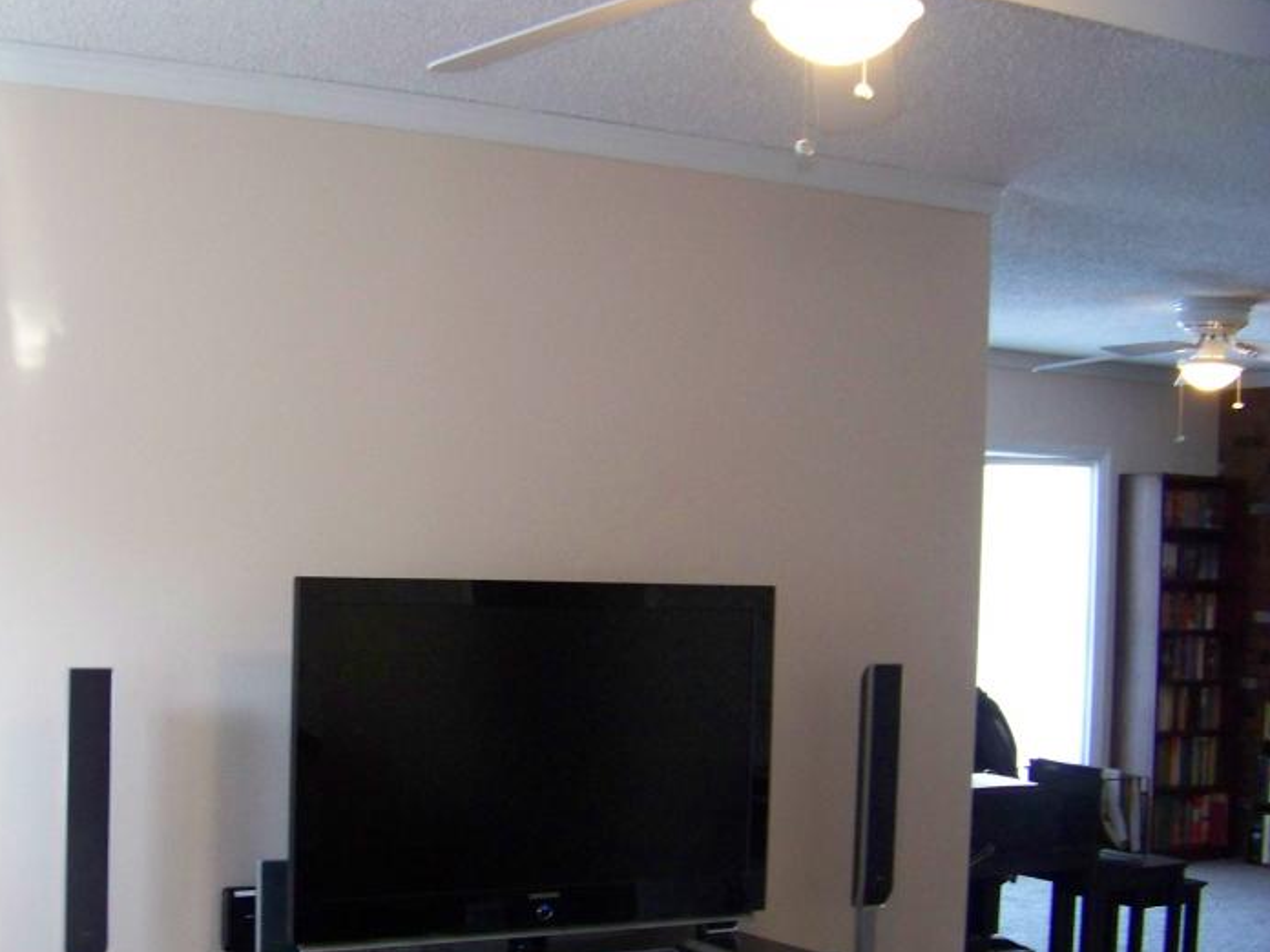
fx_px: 1944
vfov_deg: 27.3
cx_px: 338
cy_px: 650
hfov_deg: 35.5
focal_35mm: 53
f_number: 2.8
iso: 200
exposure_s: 1/30
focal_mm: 5.85
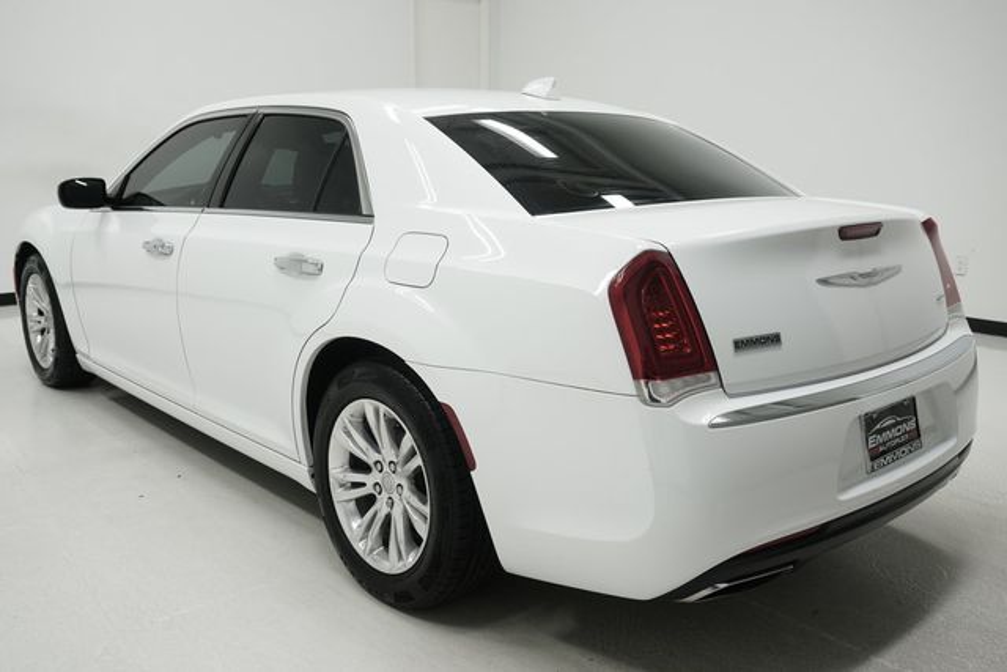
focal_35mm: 31
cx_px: 504
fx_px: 867
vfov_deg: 42.3
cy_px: 336
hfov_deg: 60.3
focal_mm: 21
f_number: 5.6
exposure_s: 1/200
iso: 500
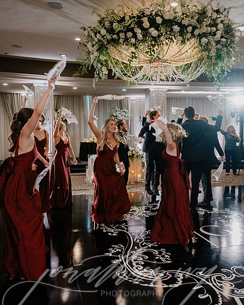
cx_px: 134
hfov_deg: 43.6
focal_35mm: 34
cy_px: 152
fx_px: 305
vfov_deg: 53.1
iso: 2500
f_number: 2.8
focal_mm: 24
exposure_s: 1/160
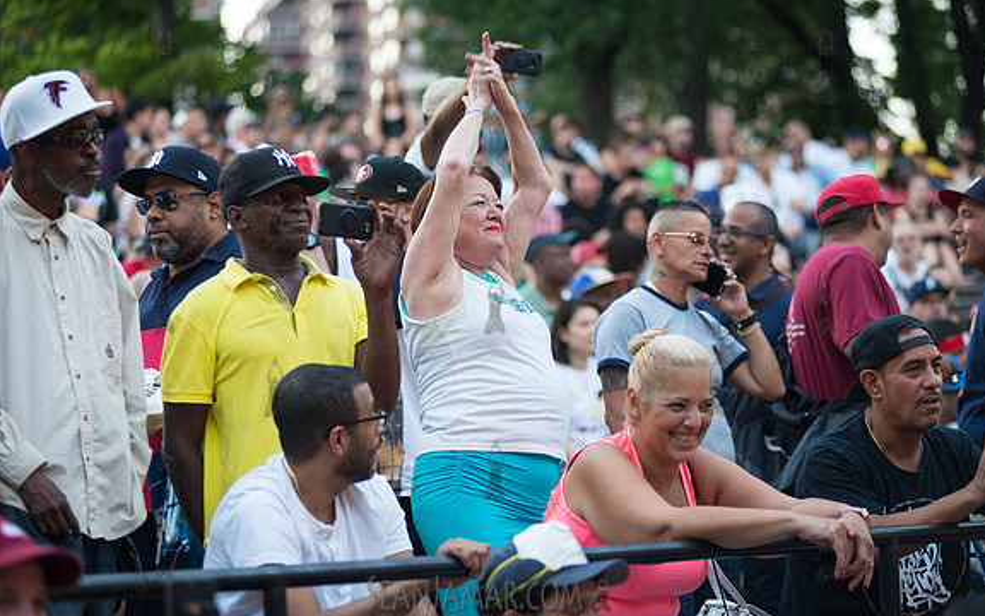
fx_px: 3087
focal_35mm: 115
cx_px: 494
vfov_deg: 11.4
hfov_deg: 18.1
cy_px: 304
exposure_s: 1/160
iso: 1600
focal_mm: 112
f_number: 2.8
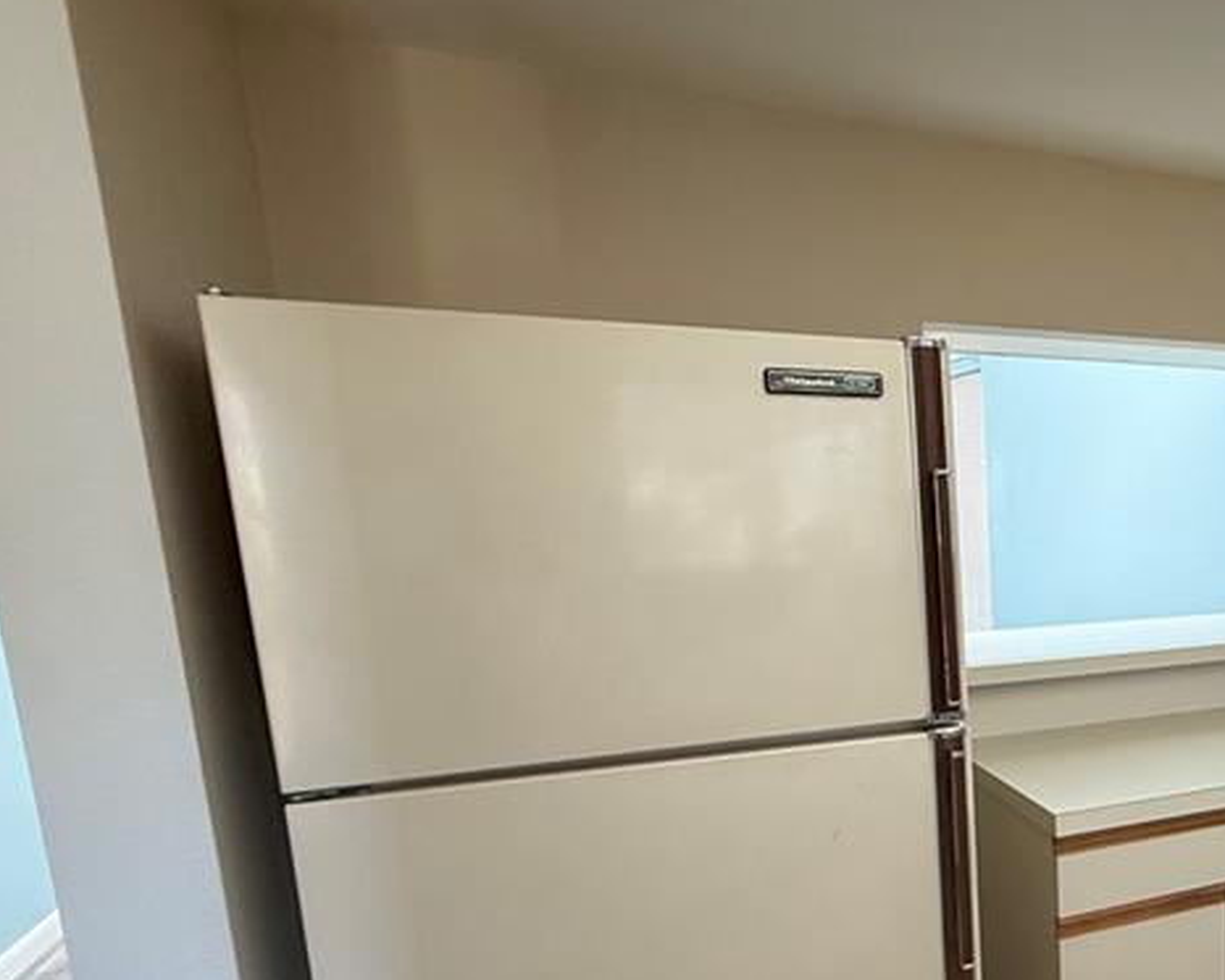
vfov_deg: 47.2
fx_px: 1088
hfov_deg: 48.8
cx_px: 1212
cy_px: 699
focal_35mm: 30
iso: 200
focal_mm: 2.22
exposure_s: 1/120
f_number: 2.2
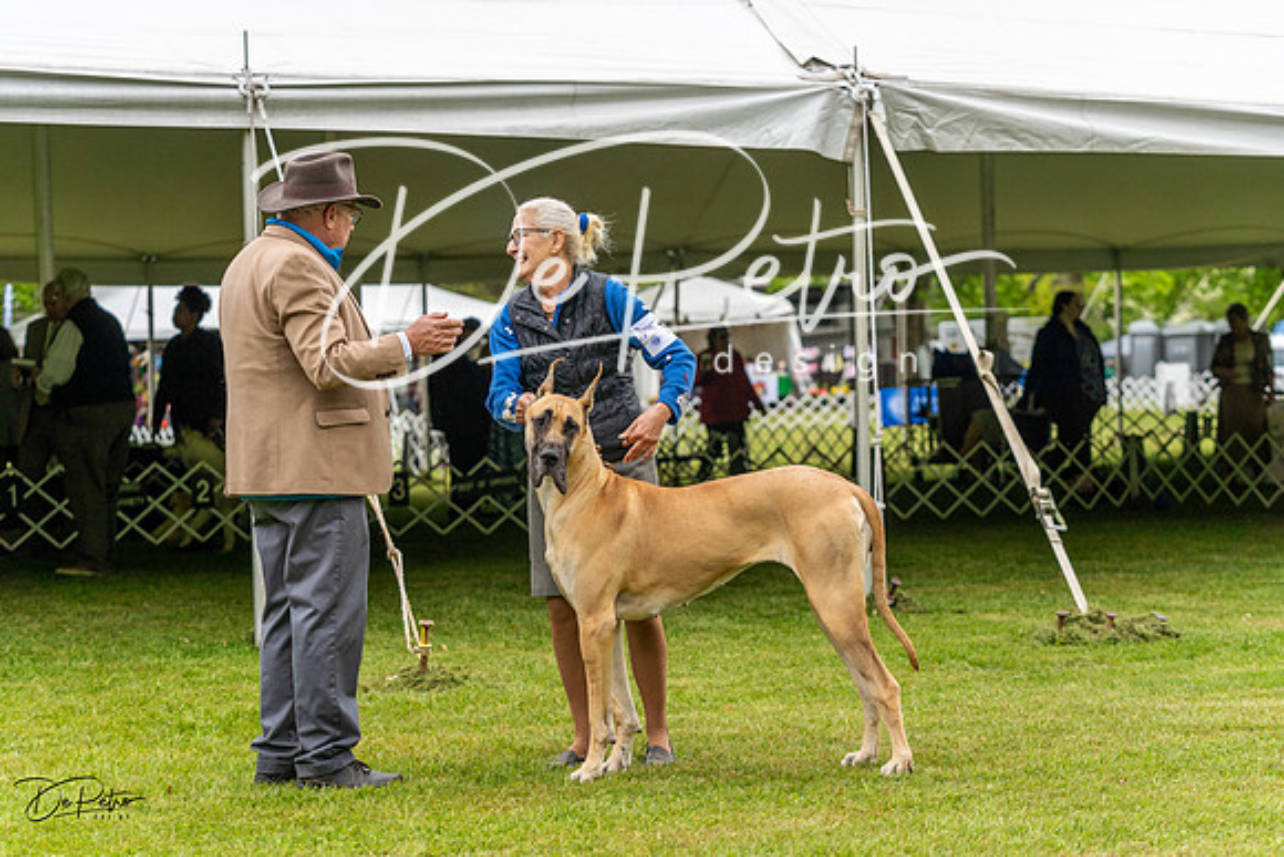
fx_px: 3068
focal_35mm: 86
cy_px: 428
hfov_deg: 23.6
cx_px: 642
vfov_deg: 15.9
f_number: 4
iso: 400
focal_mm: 86
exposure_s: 1/800
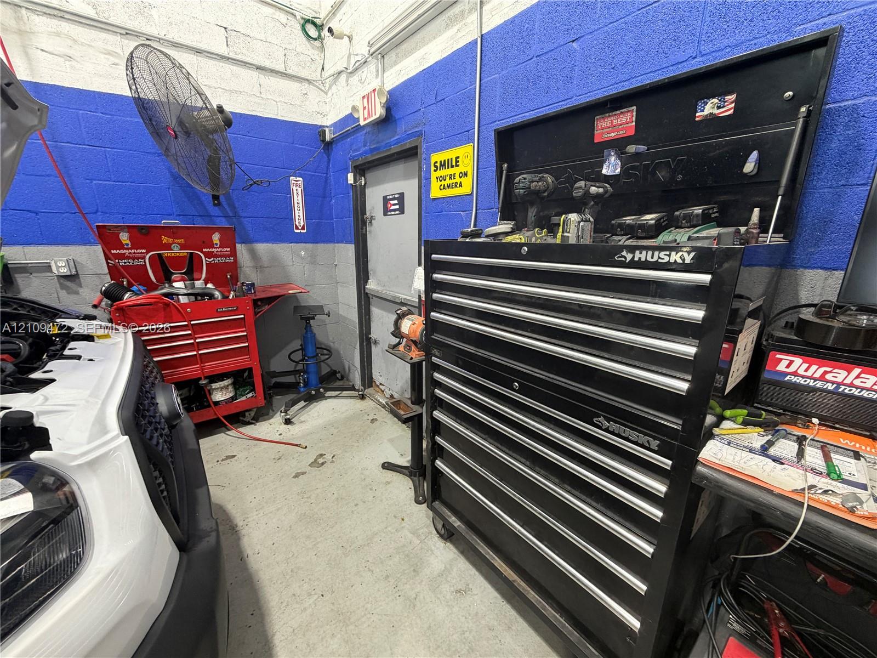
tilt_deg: -14.8
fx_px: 355
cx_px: 438
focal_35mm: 14
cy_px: 329
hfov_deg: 102.1
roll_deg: -0.8
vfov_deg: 85.7
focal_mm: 2.22
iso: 250
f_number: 2.2
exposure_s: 1/60
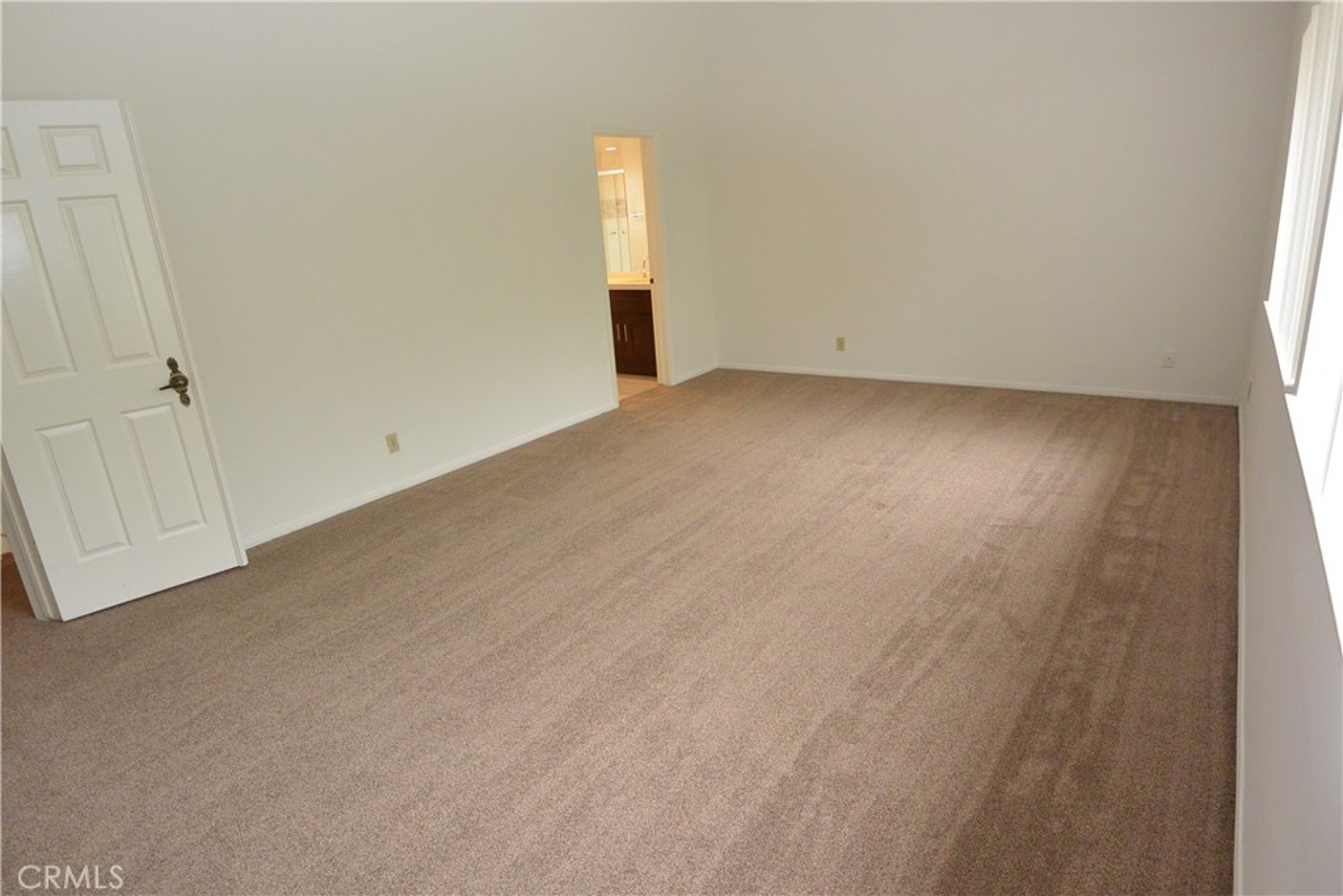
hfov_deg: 86.9
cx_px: 672
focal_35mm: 19
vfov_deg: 64.6
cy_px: 448
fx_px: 709
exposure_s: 1/125
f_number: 3.8
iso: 560
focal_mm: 7.3
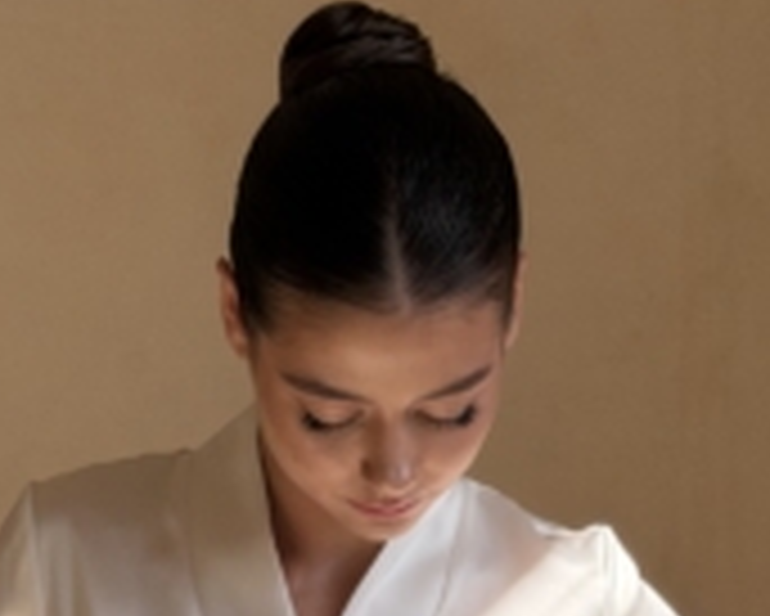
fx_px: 3169
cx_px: 387
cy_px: 928
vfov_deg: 10.7
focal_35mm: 139
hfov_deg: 13.9
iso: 100
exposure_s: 1/2273
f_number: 1.78
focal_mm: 6.76
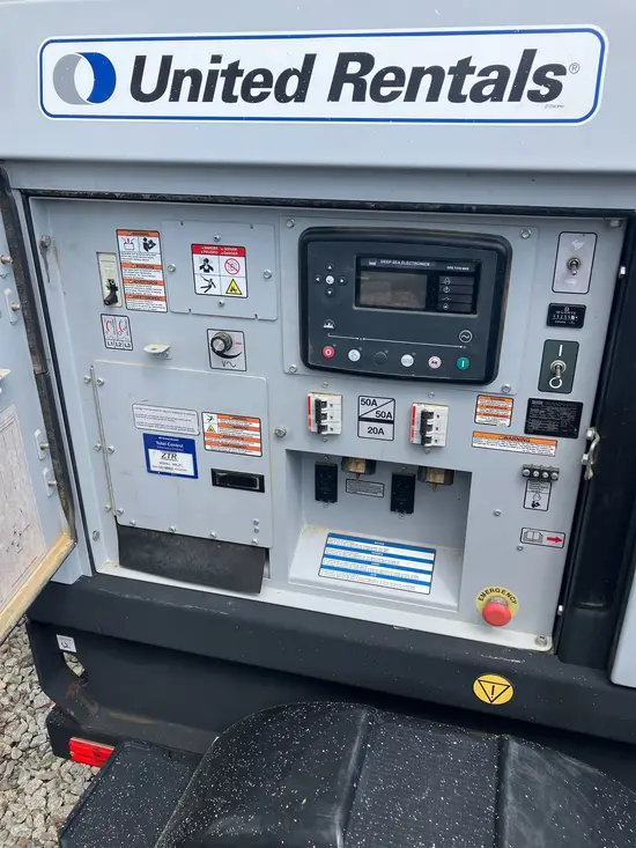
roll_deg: -1.5
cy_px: 424
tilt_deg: -24.1
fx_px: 686
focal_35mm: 28
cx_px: 318
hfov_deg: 49.8
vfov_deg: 63.4
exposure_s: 1/578
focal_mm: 3.99
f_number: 1.8
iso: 32
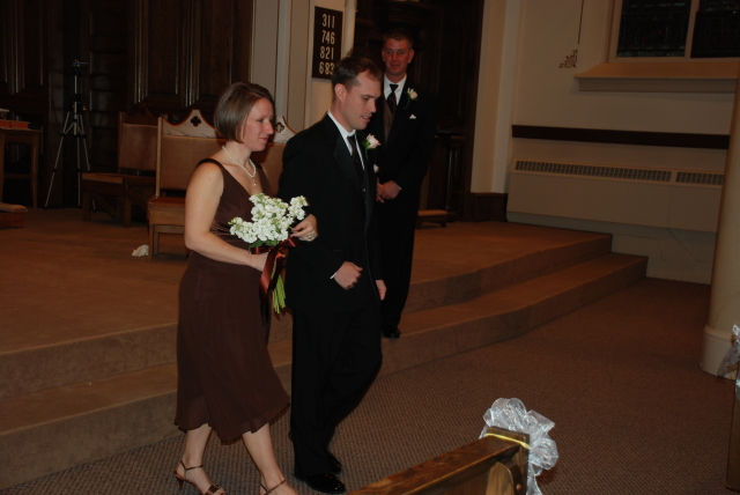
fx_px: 988
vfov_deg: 28.1
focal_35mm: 48
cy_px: 248
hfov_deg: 41.1
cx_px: 370
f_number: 4.2
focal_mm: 32
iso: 200
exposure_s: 1/60
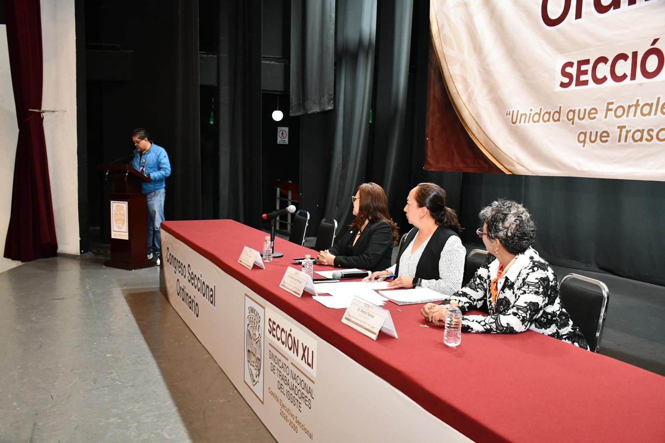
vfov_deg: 40.0
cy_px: 222
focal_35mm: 33
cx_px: 332
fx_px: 610
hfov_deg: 57.2
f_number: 4
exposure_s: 1/60
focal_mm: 22
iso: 2800
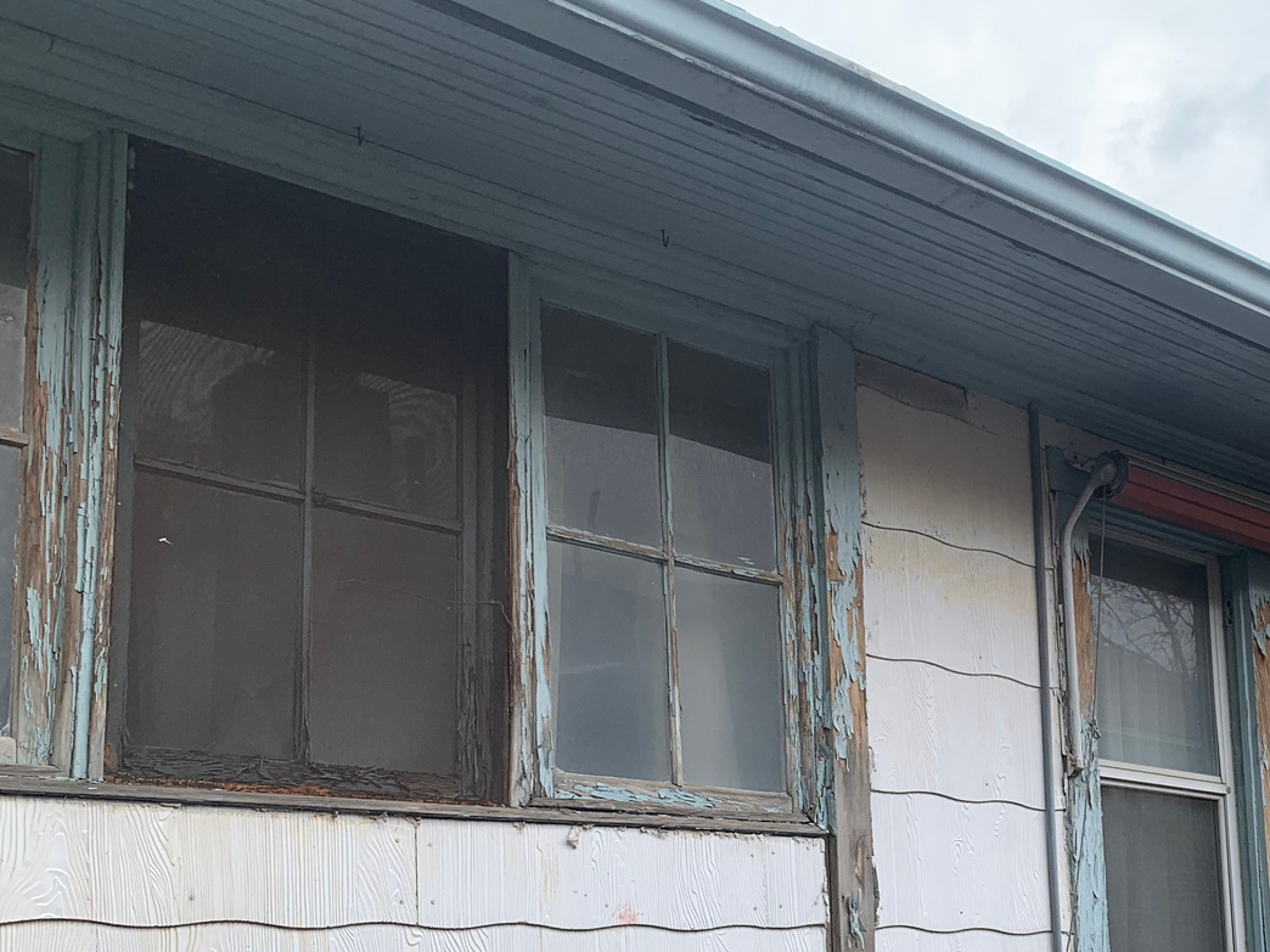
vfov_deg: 27.8
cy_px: 806
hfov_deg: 36.1
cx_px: 1035
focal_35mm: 51
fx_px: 1871
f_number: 1.8
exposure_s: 1/500
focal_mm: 4.25
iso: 25
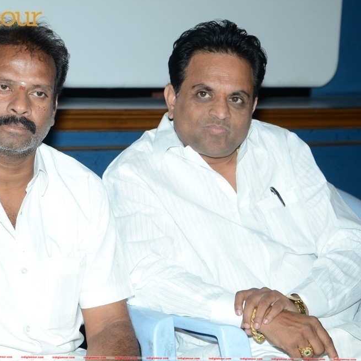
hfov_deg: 11.3
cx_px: 126
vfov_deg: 11.3
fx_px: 1829
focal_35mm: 155
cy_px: 179
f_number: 5.6
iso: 400
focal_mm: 80
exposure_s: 1/125
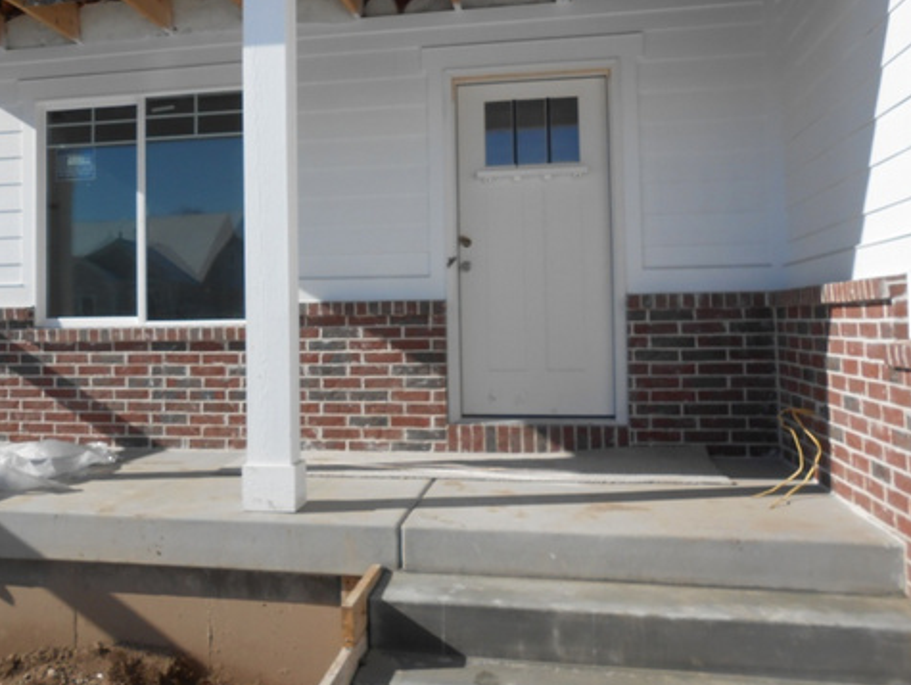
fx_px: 922
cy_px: 284
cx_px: 330
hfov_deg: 51.9
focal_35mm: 35
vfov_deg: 40.6
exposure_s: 1/1250
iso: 80
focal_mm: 4.6
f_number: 3.5
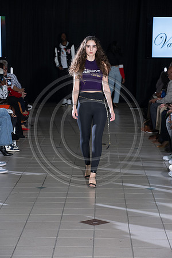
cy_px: 129
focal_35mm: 116
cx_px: 86
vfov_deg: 17.6
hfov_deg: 11.8
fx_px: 831
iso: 1250
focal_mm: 116
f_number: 6.3
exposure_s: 1/160
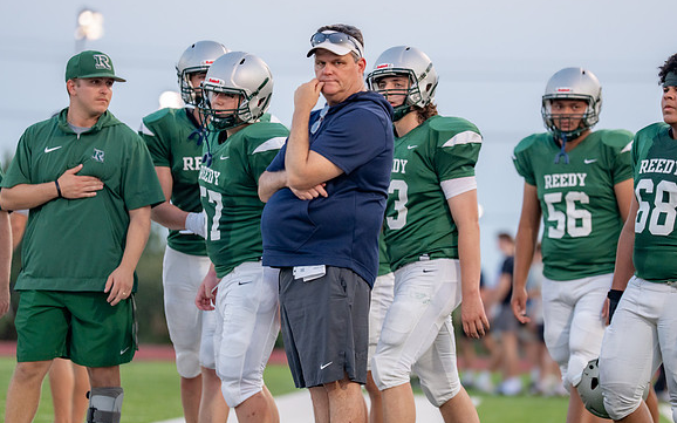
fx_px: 4280
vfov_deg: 5.7
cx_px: 378
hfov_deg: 9.0
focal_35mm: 232
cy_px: 218
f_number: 2.8
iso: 800
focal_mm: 171
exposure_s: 1/1250
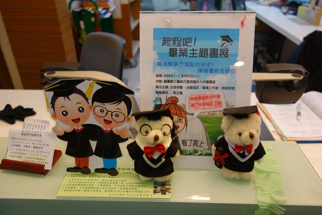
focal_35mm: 28
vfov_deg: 46.4
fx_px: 250
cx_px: 161
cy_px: 108
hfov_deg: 65.5
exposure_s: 1/30
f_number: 1.8
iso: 125
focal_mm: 10.4
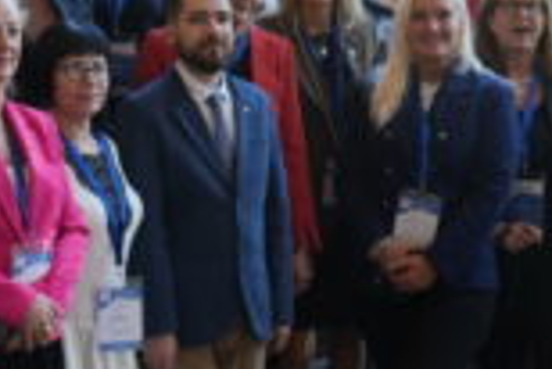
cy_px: 116
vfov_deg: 9.8
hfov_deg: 14.6
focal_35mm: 140
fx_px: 2149
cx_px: 240
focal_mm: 28
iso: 800
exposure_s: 1/100
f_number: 5
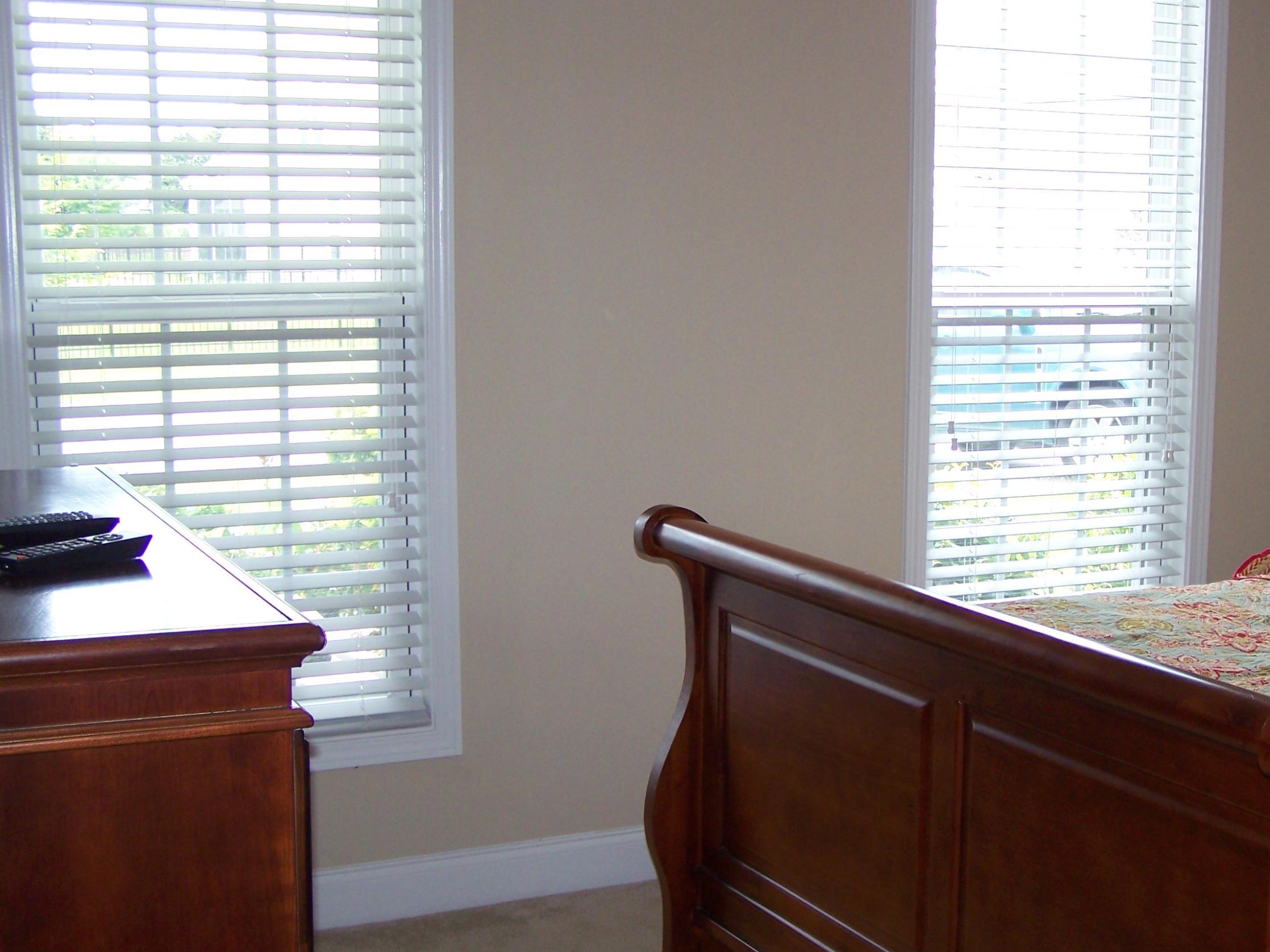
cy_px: 546
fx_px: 1871
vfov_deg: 28.5
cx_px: 821
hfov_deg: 37.2
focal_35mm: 51
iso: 80
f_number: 2.8
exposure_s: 1/60
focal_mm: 6.3
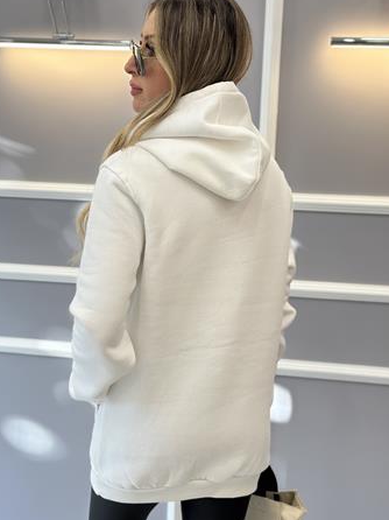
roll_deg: -1.5
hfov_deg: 26.1
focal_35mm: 56
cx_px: 182
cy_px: 269
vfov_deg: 34.4
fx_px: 840
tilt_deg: -11.4
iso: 80
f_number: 1.78
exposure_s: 1/200
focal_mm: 6.86
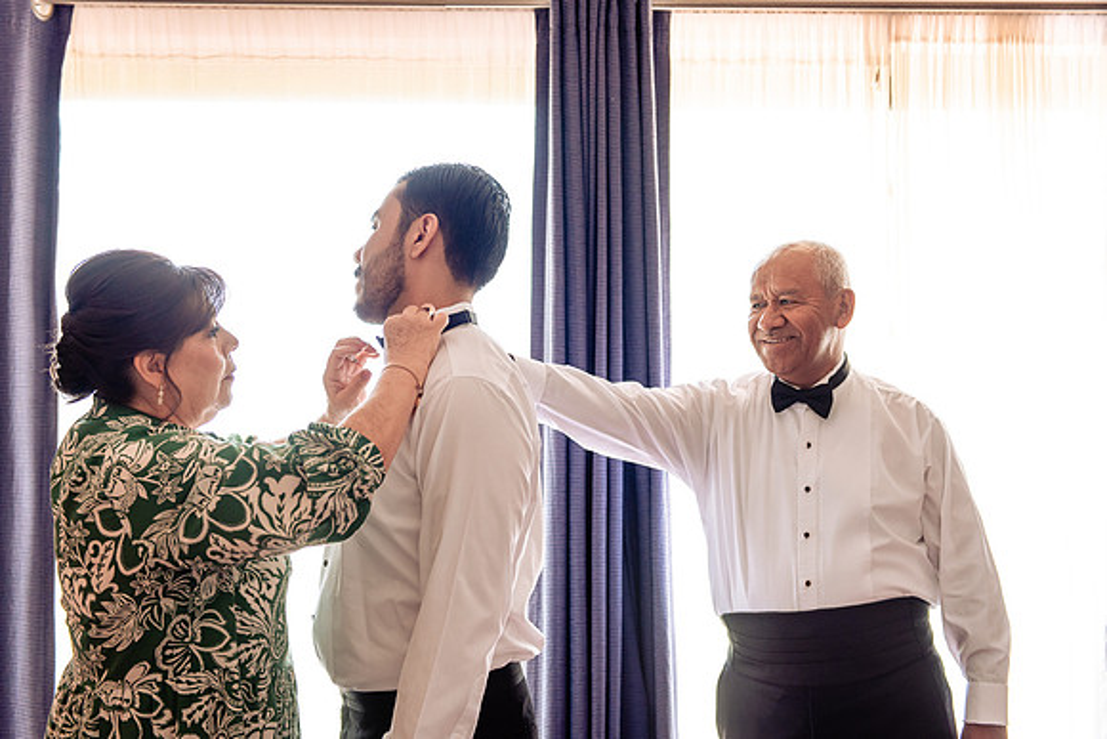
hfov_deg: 40.1
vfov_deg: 27.4
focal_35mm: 49
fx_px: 1515
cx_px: 554
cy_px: 370
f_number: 3.5
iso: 800
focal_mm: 48
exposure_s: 1/160
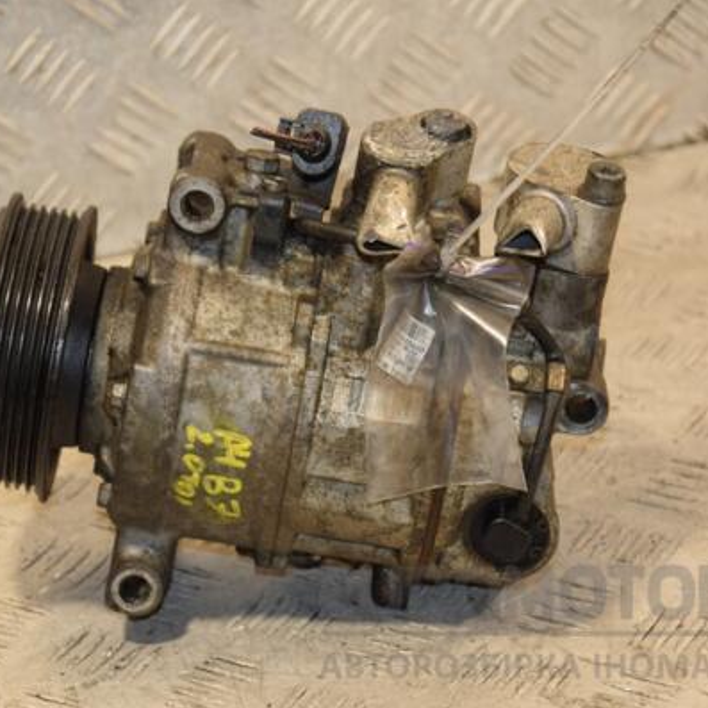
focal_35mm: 154
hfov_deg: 11.3
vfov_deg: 11.3
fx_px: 3564
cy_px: 355
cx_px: 285
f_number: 5.3
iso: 800
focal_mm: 80
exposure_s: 1/125
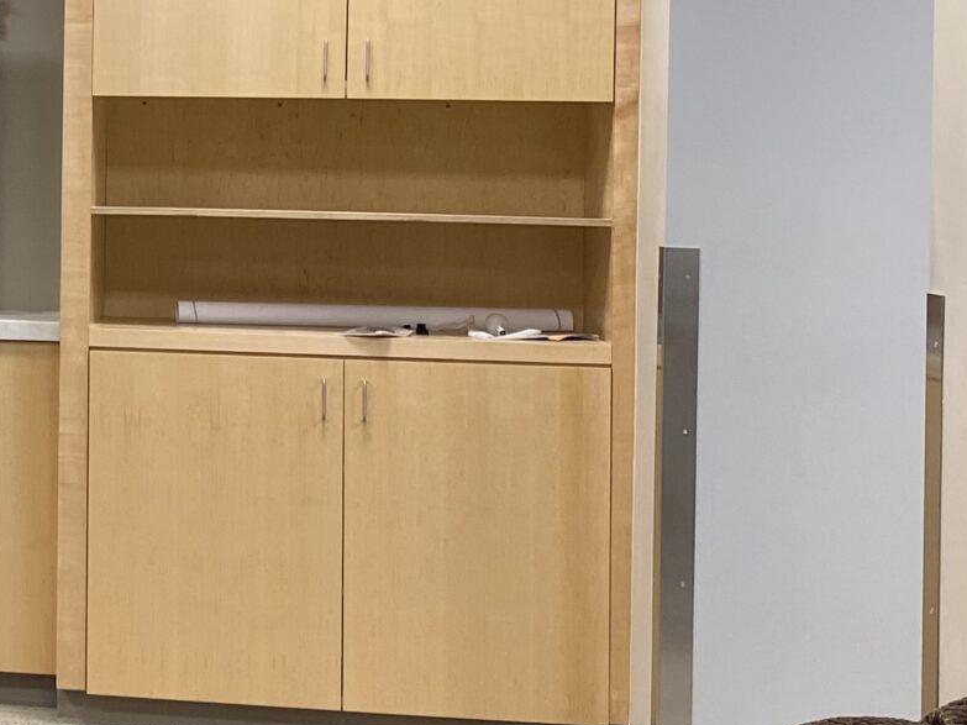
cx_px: -206
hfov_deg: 21.3
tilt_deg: +1.9
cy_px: 158
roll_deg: +0.3
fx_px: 2374
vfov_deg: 17.2
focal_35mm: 85
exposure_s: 1/60
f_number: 1.8
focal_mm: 4.25
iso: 100
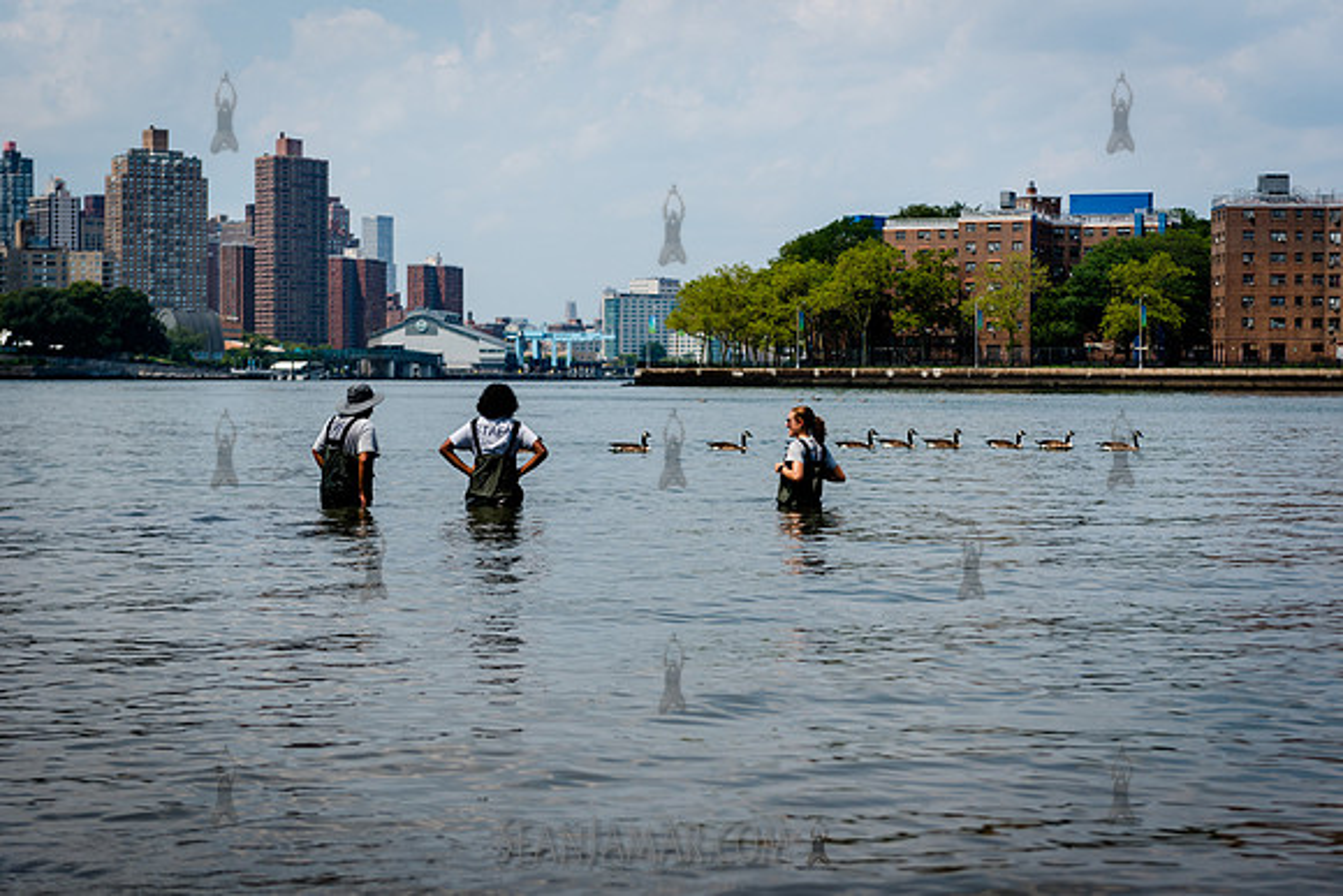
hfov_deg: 27.6
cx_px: 672
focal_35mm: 73
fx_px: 2730
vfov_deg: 18.6
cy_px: 448
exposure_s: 1/2000
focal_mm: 70
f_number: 4
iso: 100
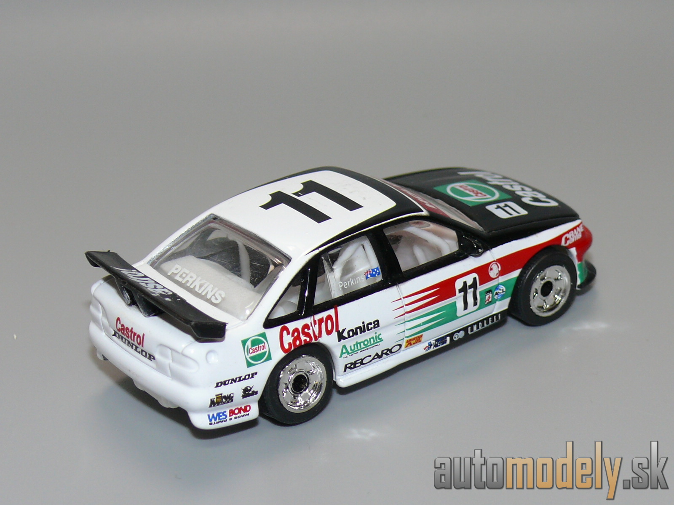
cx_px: 337
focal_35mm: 103
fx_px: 2005
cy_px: 252
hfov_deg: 19.1
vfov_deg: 14.4
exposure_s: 1/30
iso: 100
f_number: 4
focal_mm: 13.5
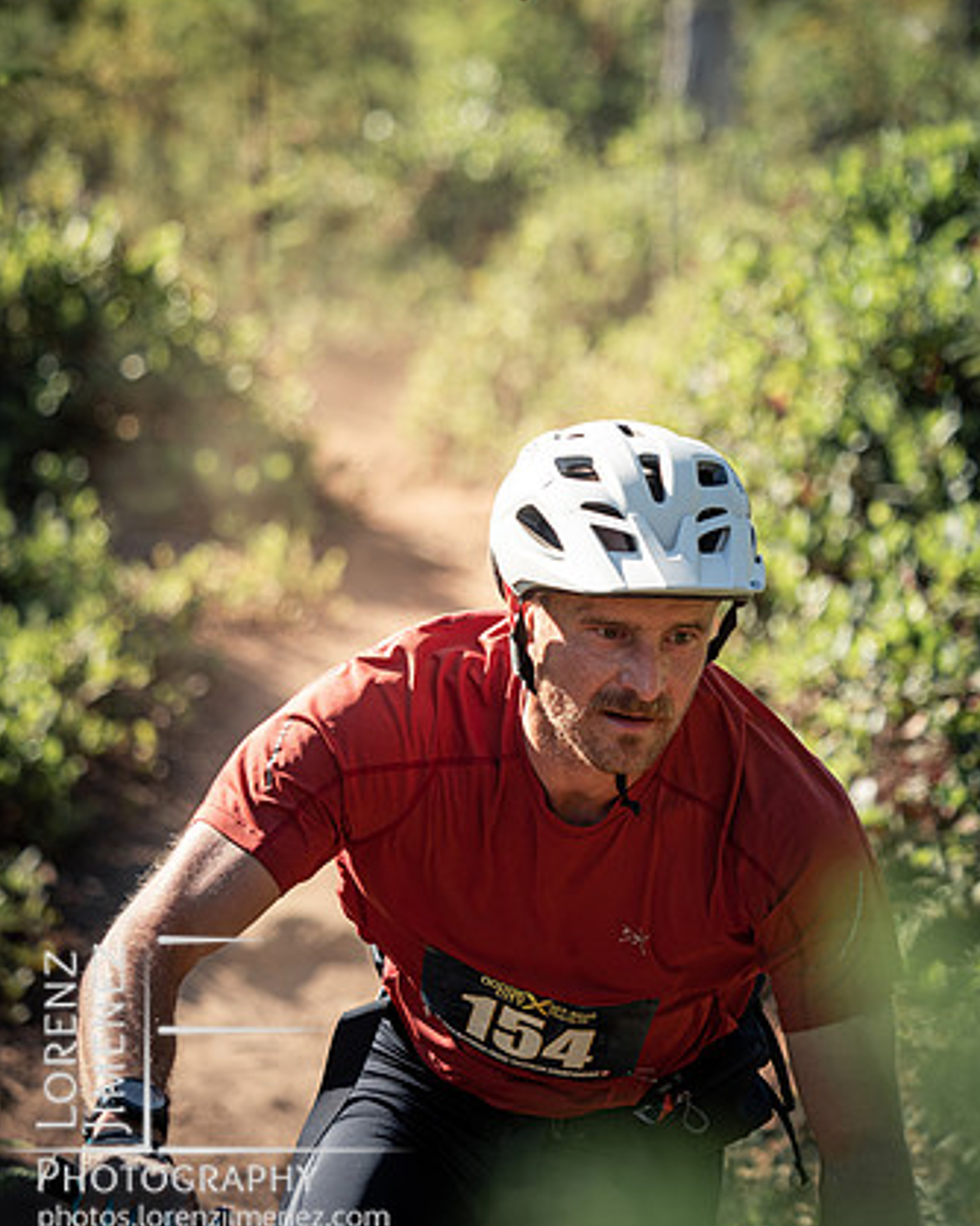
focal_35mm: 210
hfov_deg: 7.4
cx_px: 491
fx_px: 7619
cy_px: 592
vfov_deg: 9.2
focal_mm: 100
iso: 200
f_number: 2.8
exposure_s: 1/1000
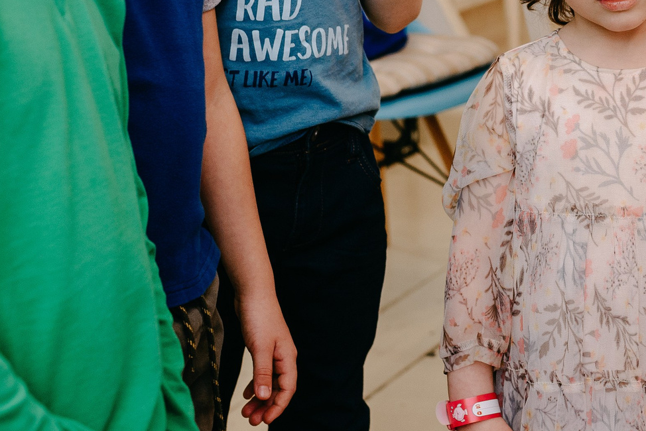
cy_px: 34
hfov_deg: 21.5
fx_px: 1651
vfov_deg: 14.7
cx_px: 627
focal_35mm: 92
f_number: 3.2
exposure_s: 1/160
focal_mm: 35
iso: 400
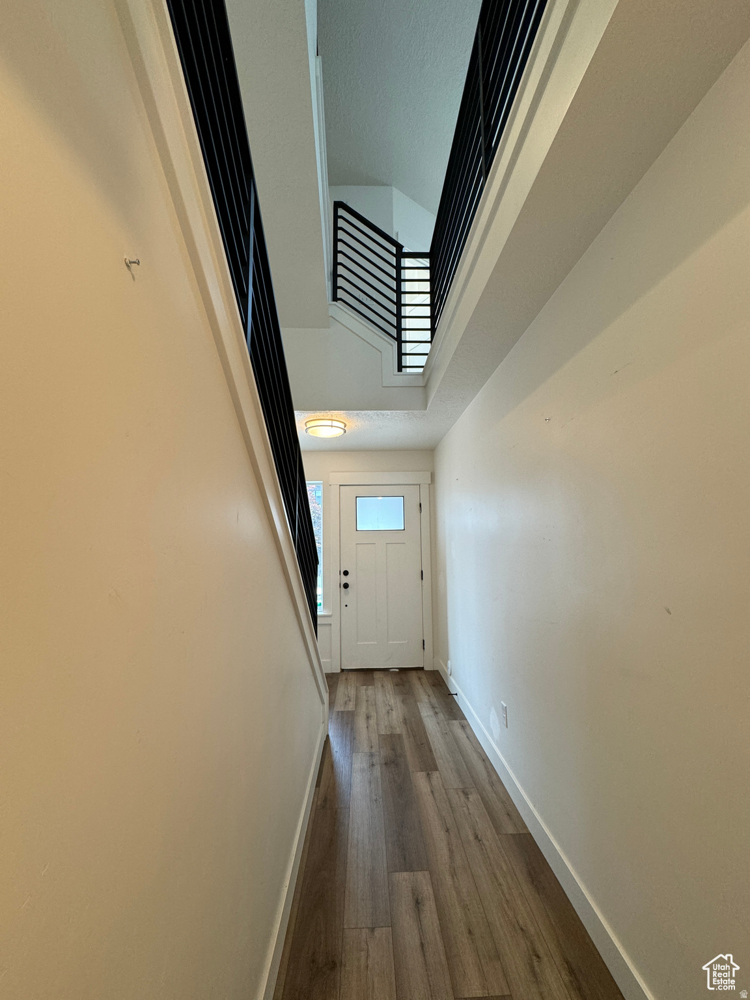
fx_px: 404
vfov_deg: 102.1
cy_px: 500
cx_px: 375
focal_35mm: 14
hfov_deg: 85.7
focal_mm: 2.22
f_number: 2.2
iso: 160
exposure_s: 1/120
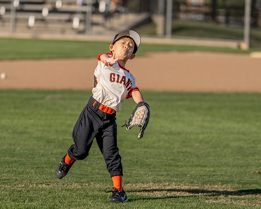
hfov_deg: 9.1
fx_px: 1638
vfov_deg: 7.3
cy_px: 103
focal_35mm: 212
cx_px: 108
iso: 100
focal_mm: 135
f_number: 2.8
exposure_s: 1/1250
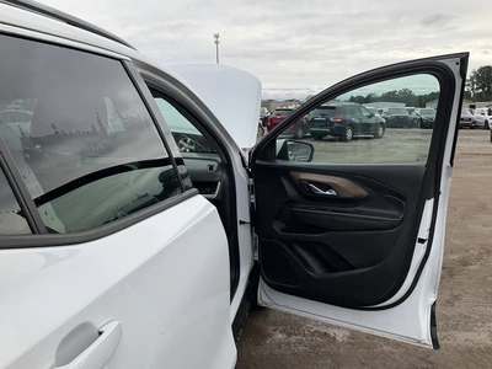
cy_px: 184
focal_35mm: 29
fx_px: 412
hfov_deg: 61.7
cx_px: 246
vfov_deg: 48.2
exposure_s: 1/1786
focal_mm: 3
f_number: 1.8
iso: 25
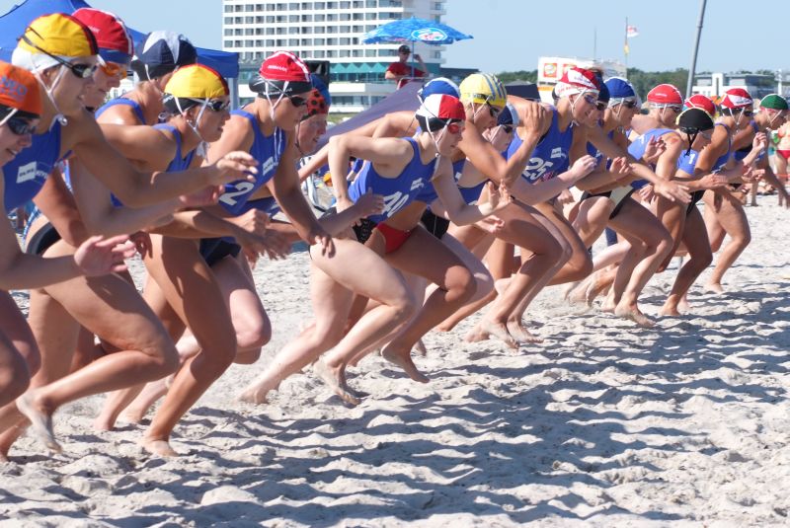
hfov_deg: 15.9
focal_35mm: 129
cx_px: 395
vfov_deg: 10.7
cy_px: 264
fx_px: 2833
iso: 320
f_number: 10
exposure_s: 1/400
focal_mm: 86
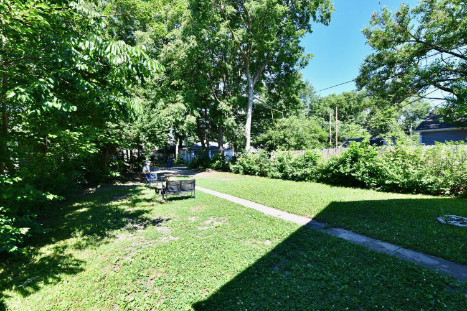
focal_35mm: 16
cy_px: 156
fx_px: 208
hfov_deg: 96.7
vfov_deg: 73.7
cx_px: 234
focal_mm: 16
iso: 640
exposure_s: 1/320
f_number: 9
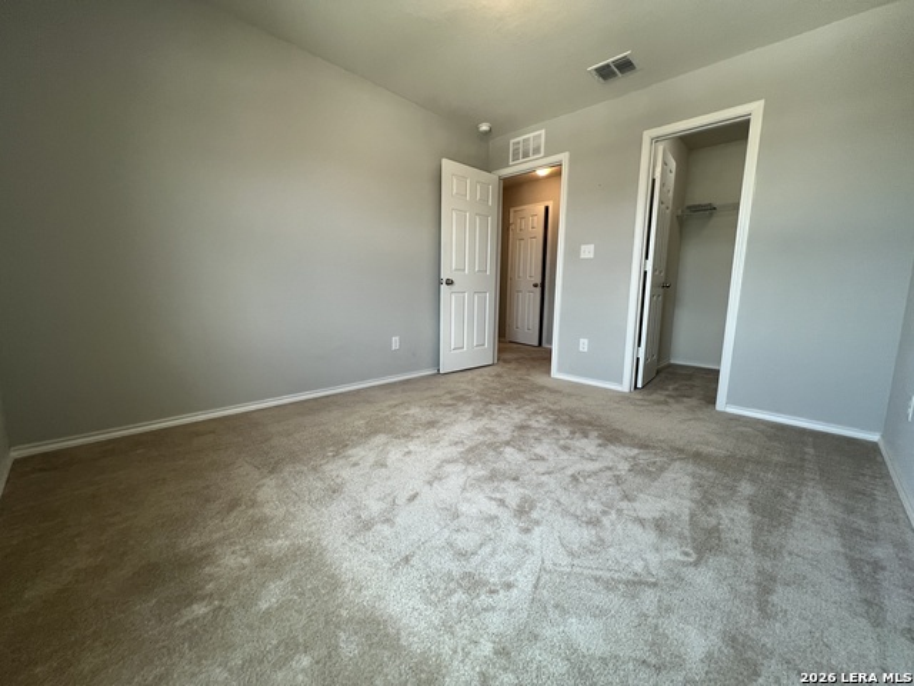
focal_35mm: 13
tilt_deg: -8.4
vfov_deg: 89.9
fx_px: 343
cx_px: 457
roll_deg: -1.2
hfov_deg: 106.2
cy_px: 343
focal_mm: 1.57
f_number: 1.8
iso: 160
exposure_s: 1/120
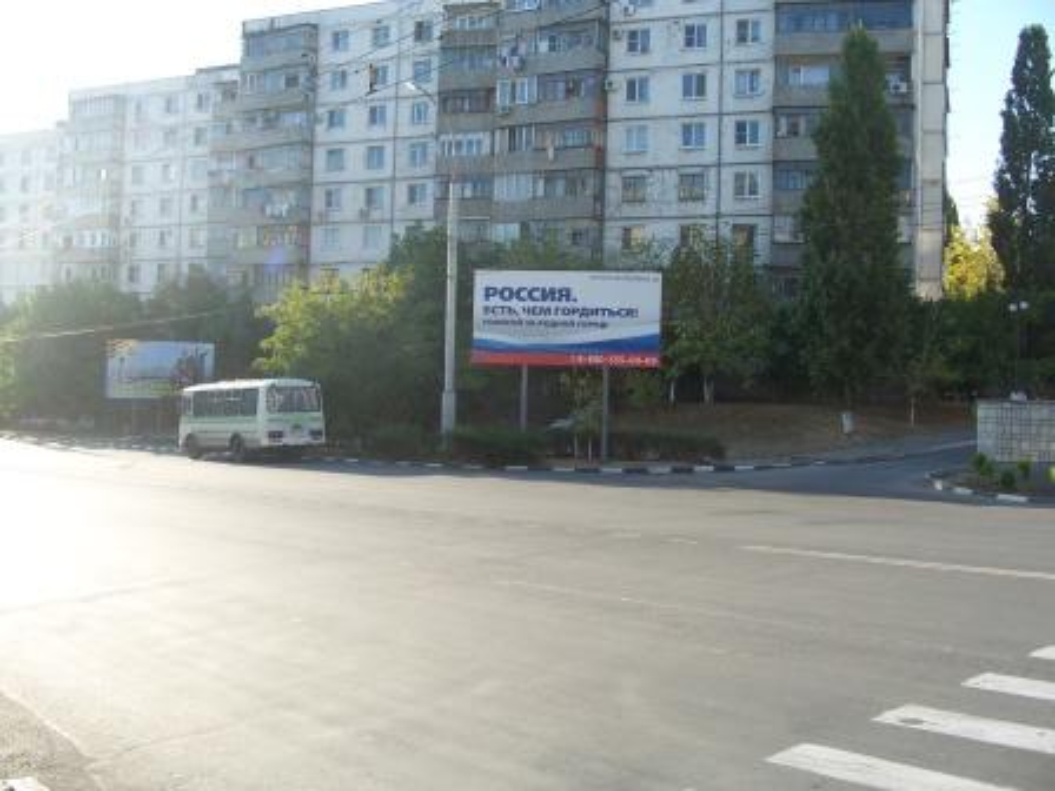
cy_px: 396
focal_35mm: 35
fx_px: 1067
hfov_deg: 52.6
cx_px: 528
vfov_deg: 40.7
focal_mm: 6
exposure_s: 1/500
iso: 80
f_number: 2.8
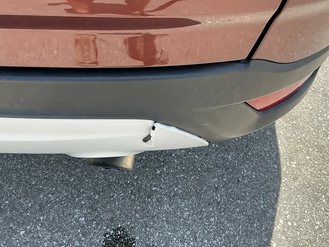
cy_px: 105
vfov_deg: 41.7
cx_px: 182
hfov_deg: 53.8
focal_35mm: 34
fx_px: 323
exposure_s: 1/469
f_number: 1.8
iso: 25
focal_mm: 3
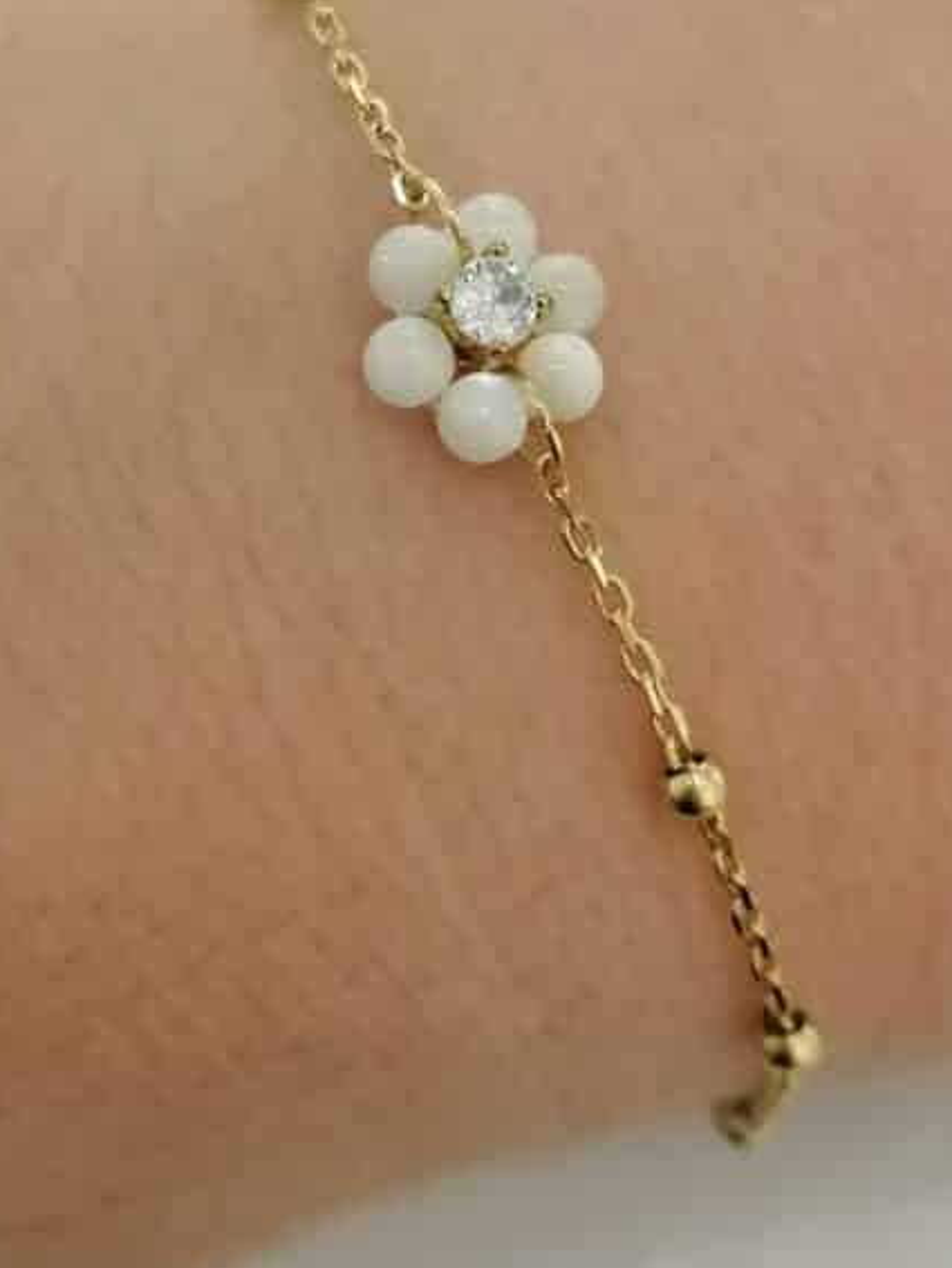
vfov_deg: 22.8
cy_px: 318
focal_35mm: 85
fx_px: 3115
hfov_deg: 17.4
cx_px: 513
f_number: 1.8
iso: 125
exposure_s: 1/50
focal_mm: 4.75
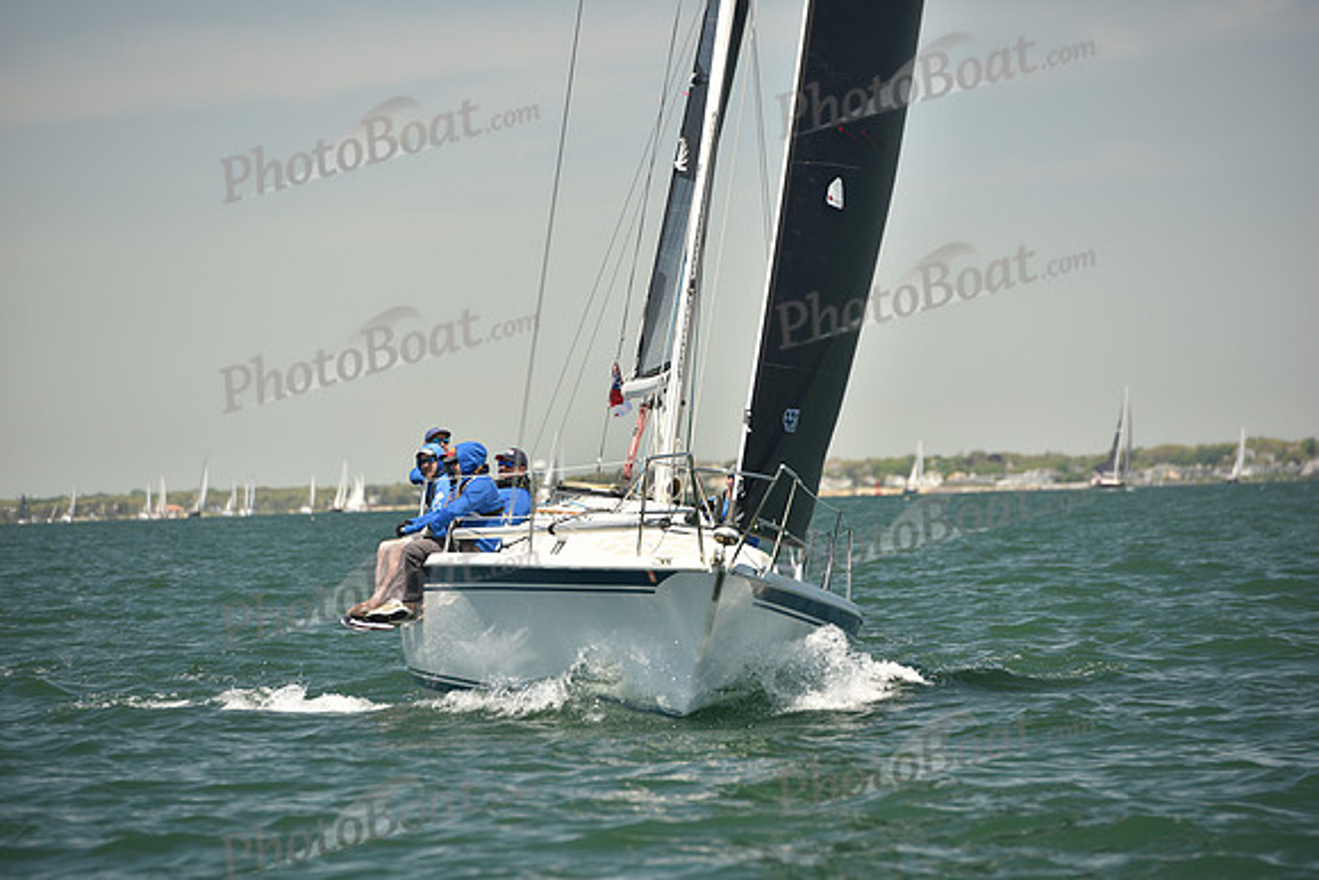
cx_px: 660
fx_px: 7329
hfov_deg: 10.3
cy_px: 440
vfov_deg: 6.9
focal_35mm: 200
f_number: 5
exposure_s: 1/800
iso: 250
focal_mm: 200
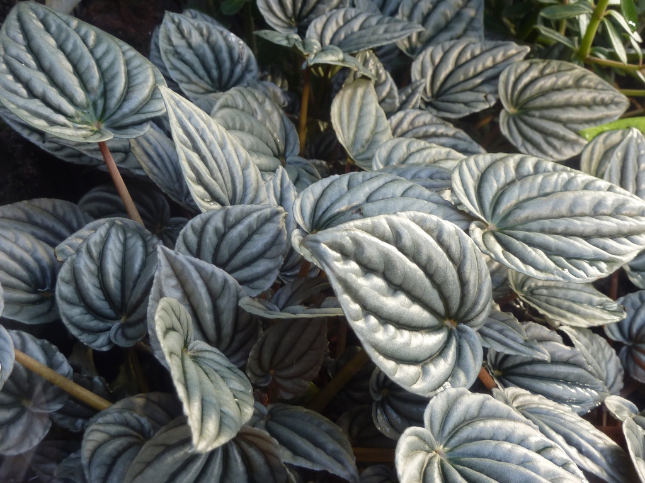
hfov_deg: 44.8
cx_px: 322
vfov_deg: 34.3
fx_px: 783
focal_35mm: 42
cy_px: 242
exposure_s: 1/30
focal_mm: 6.9
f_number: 3.7
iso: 125
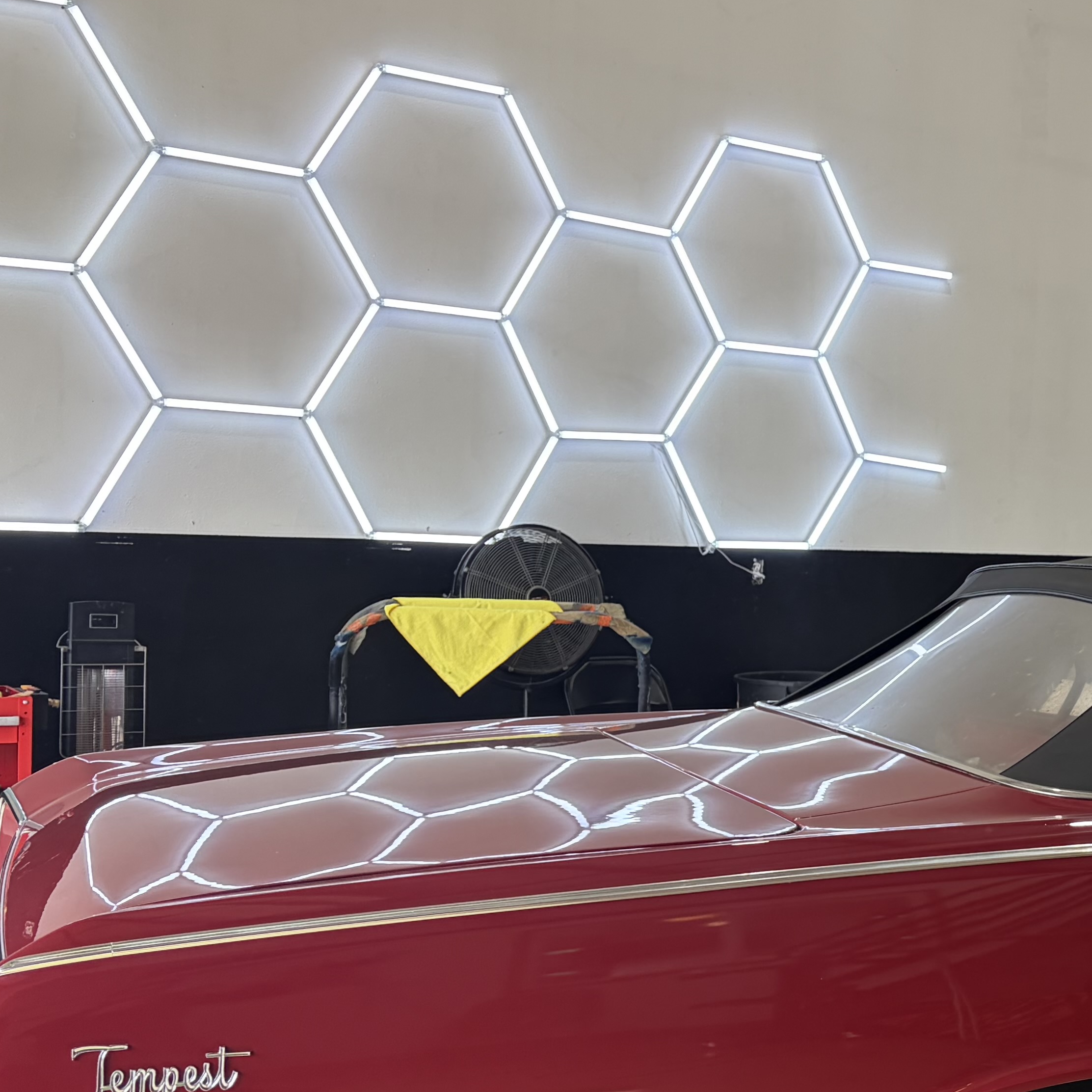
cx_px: 1269
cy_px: 660
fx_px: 2106
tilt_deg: -2.6
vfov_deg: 29.0
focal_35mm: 59
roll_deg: -1.6
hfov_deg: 26.3
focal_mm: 5.96
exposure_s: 1/171
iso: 50
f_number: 1.6
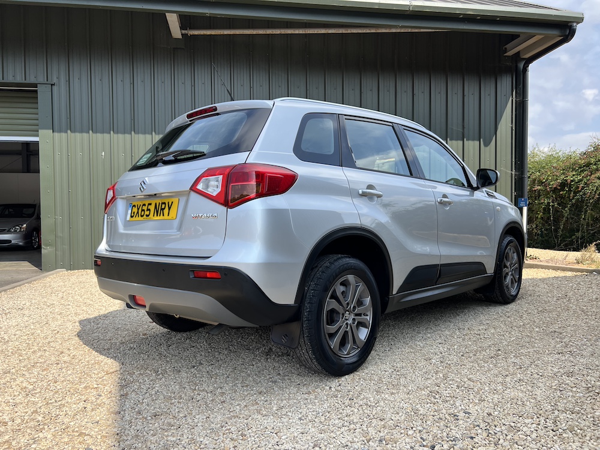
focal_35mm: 26
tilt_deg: -2.4
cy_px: 225
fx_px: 451
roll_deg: +1.3
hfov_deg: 67.3
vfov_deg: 53.1
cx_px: 300
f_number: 1.5
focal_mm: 5.7
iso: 50
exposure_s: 1/2123
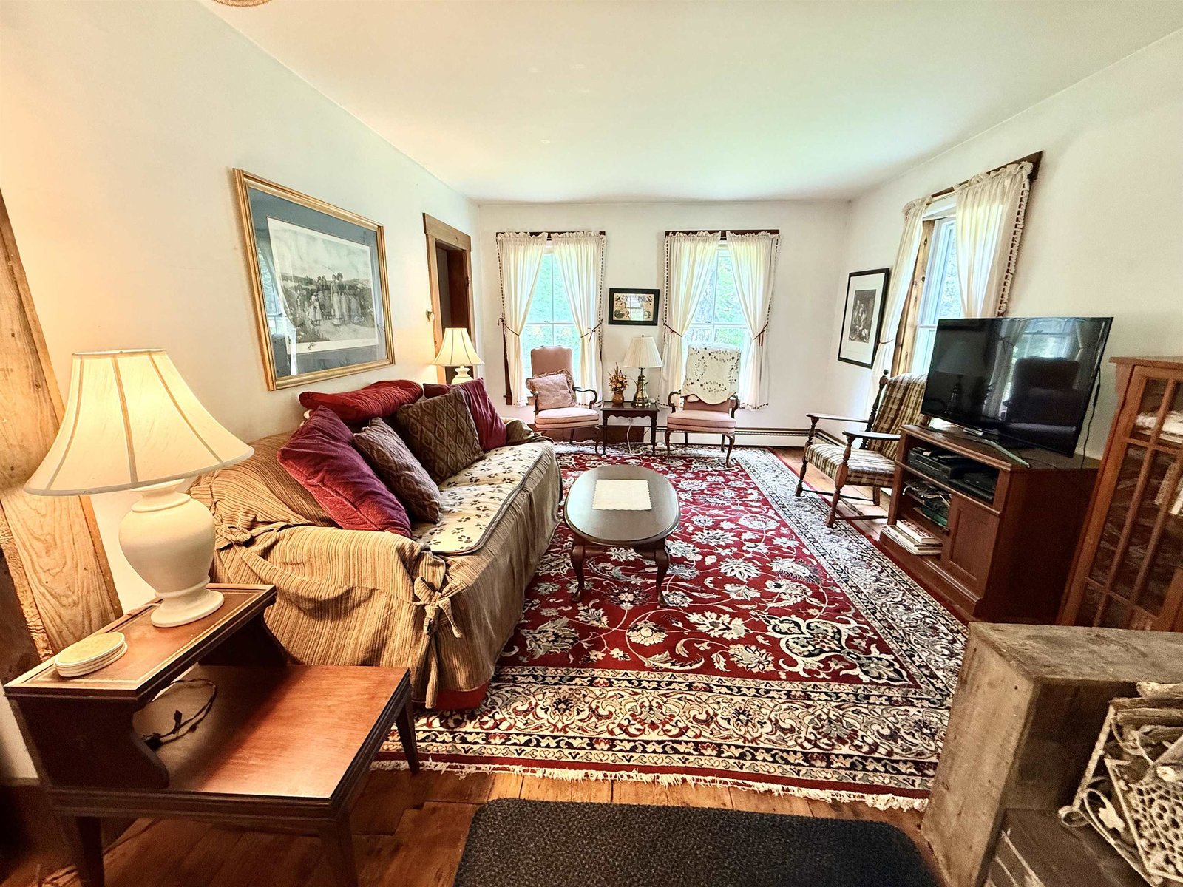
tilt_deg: -14.6
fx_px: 478
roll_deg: -0.5
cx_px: 592
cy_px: 444
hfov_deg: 102.1
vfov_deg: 85.7
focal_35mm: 14
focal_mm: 2.22
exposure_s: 1/60
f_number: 2.2
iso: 320
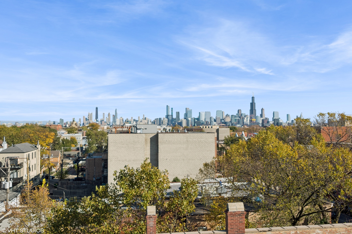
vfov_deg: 36.8
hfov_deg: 53.2
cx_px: 176
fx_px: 352
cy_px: 117
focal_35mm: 36
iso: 100
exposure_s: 1/160
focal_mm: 24
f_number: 11
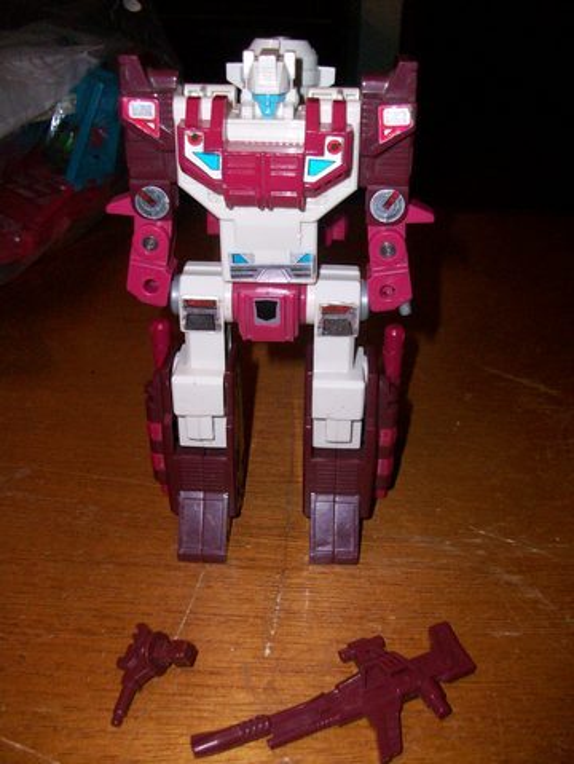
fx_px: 751
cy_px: 382
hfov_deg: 41.8
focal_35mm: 34
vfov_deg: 53.9
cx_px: 287
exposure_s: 1/60
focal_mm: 5.7
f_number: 2.8
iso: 160
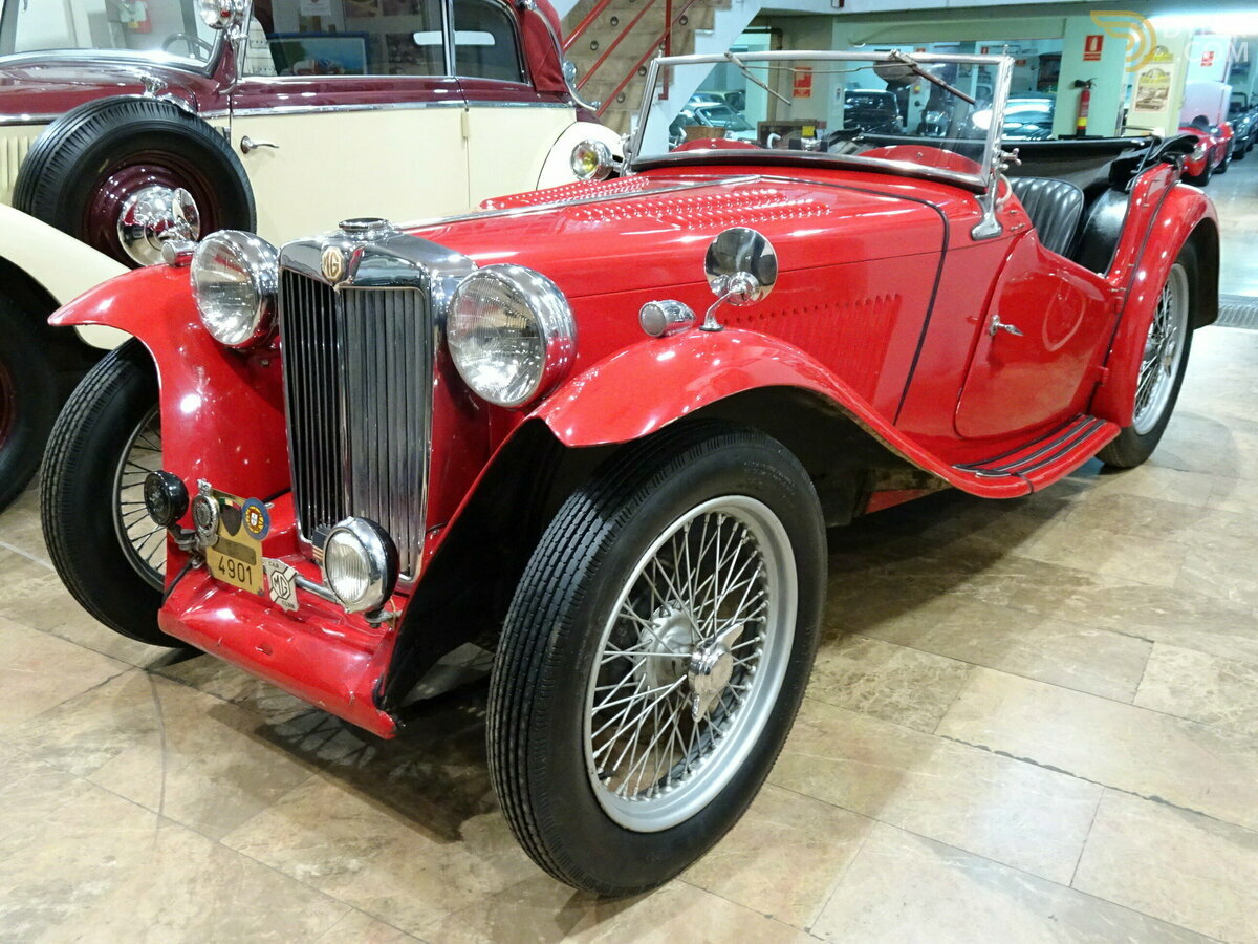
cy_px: 472
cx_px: 629
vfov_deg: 48.2
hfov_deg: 61.7
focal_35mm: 29
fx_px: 1054
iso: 800
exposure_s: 1/10
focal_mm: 4.92
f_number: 3.5
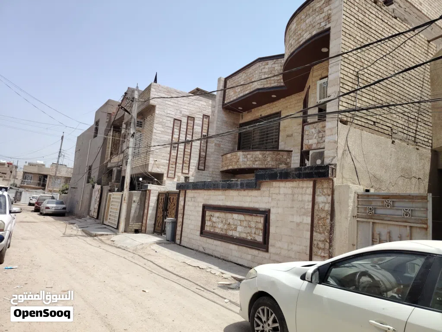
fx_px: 306
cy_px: 166
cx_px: 221
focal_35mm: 24
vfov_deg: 56.8
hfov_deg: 71.6
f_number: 1.75
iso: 100
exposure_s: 1/742
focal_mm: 5.25
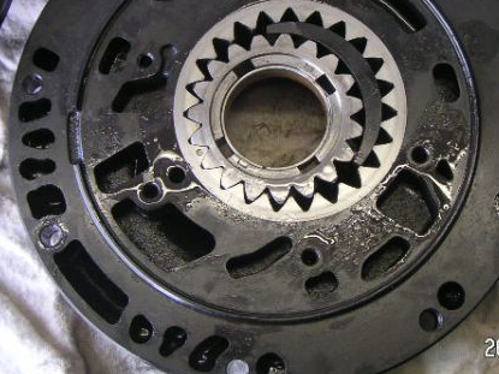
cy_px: 130
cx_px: 297
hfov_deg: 34.8
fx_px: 793
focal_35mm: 55
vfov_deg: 26.4
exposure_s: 1/20
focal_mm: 6
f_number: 2.8
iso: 100
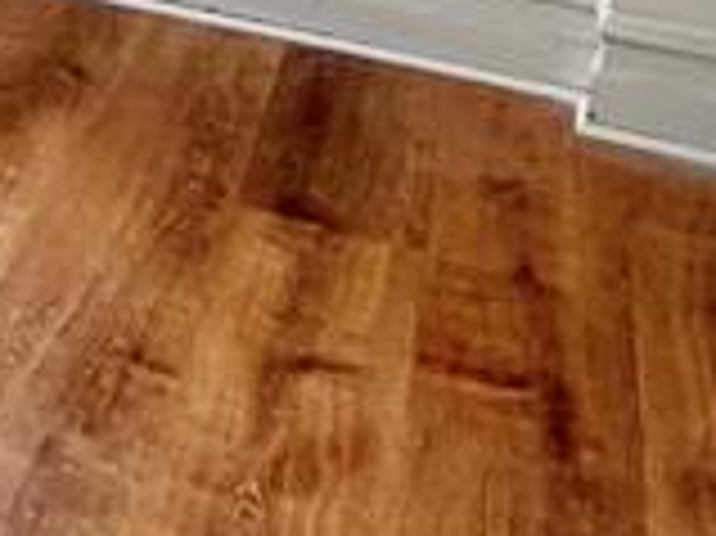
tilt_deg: -7.5
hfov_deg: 17.9
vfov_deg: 13.7
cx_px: -531
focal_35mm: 90
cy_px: -563
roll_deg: -0.9
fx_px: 1860
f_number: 2.2
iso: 320
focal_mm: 2.22
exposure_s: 1/113
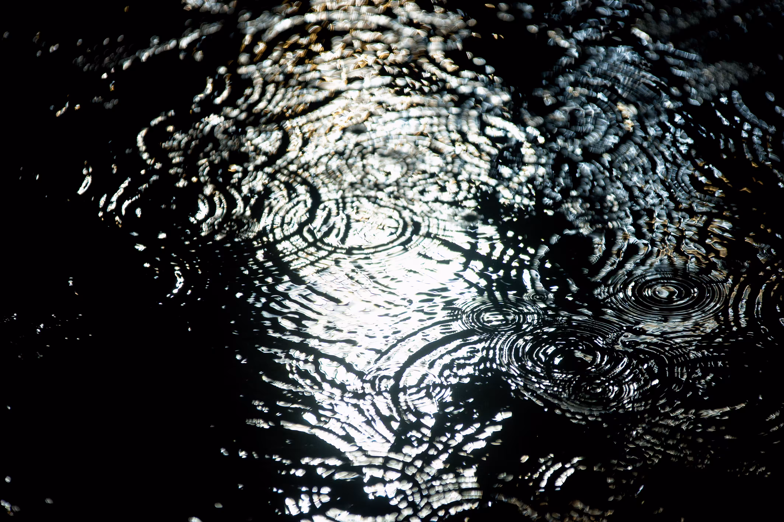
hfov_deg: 10.3
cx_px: 392
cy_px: 261
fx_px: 4353
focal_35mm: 200
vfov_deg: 6.9
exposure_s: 1/1600
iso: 800
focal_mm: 200
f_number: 2.8
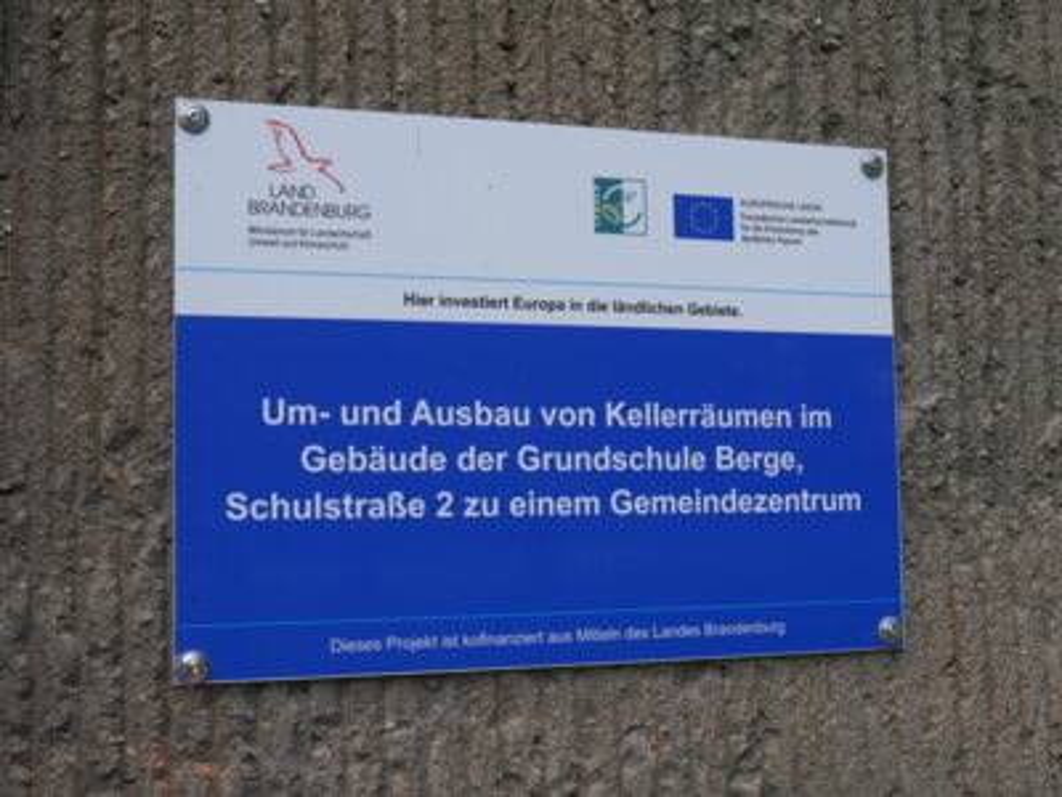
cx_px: 531
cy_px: 398
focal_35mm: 50
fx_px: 1534
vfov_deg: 29.1
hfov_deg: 38.2
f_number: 7.1
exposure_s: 1/200
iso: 200
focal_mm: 25
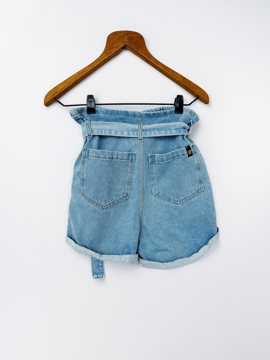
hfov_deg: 56.8
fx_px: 250
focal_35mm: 24
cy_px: 180
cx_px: 135
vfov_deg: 71.6
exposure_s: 1/469
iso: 80
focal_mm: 6.86
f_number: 1.78
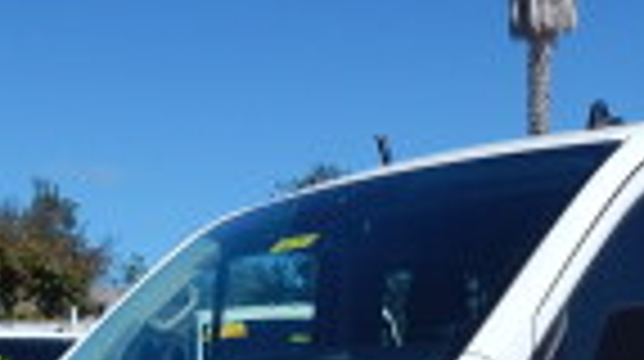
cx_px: 423
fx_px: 1109
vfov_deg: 16.1
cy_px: 610
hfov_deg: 32.2
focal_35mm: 65
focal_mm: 4
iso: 125
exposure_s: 1/1500
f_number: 6
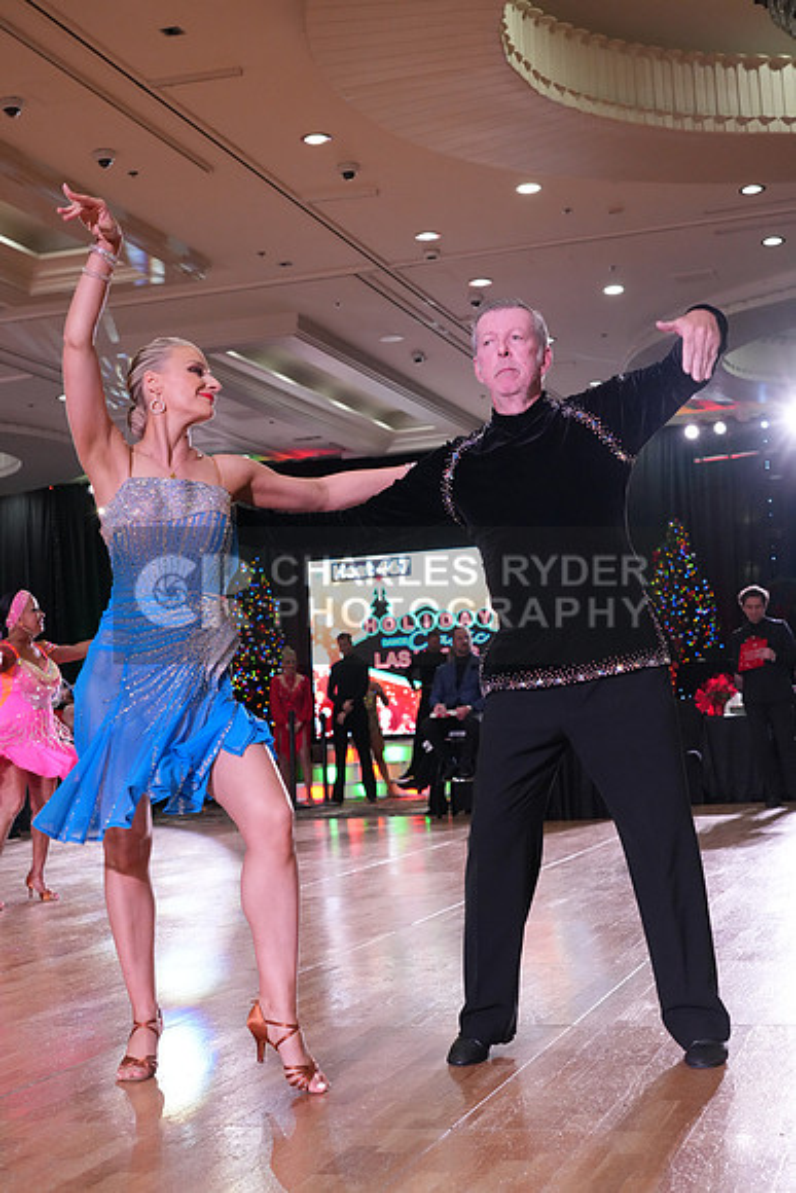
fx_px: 1624
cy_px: 596
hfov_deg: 27.5
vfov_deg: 40.3
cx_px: 398
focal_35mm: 49
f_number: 6.3
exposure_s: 1/320
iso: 5000
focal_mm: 49
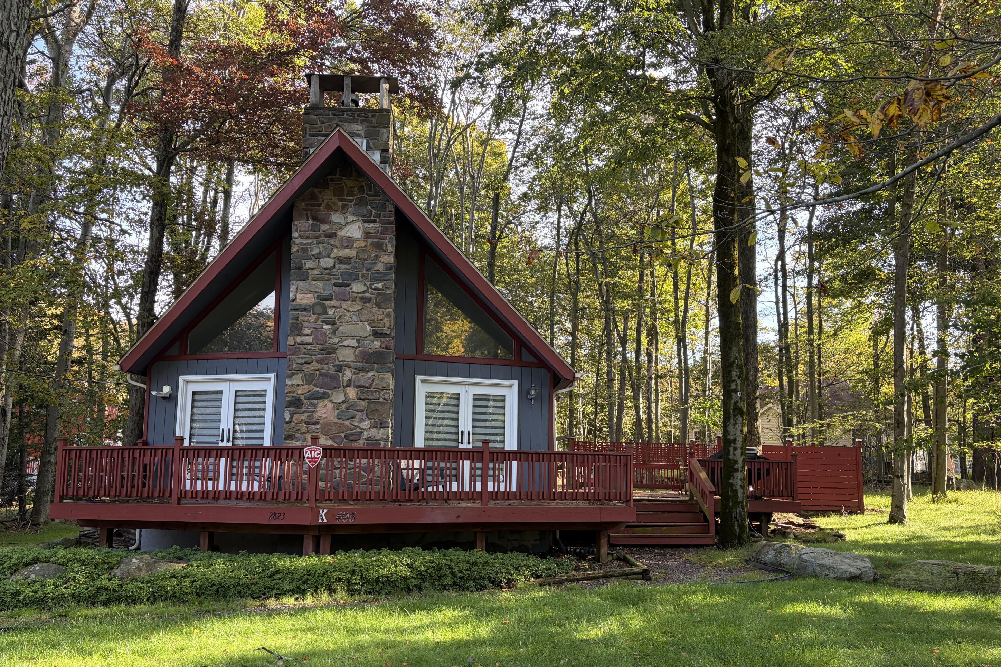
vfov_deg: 46.3
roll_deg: -0.3
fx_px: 779
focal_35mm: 28
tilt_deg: +7.0
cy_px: 370
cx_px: 492
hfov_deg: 65.5
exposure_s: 1/185
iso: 50
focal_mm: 5.96
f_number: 1.6
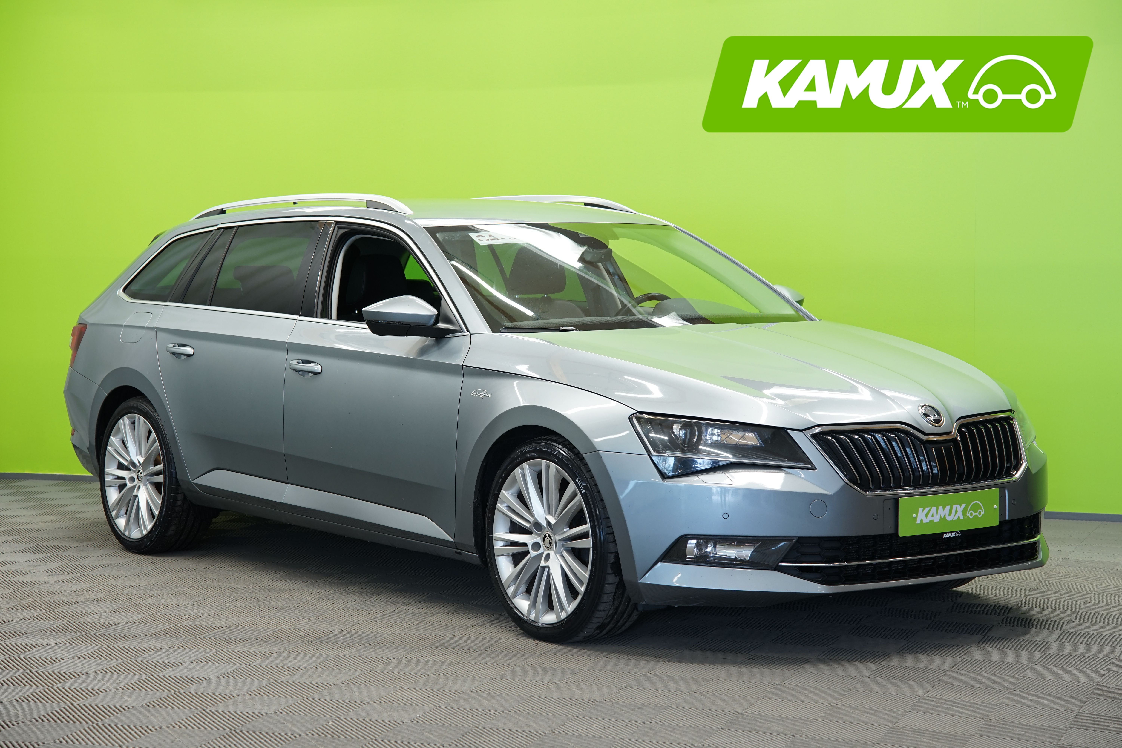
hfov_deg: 28.5
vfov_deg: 19.2
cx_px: 561
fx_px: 2213
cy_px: 374
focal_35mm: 71
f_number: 5.6
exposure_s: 1/15
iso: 500
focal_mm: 71
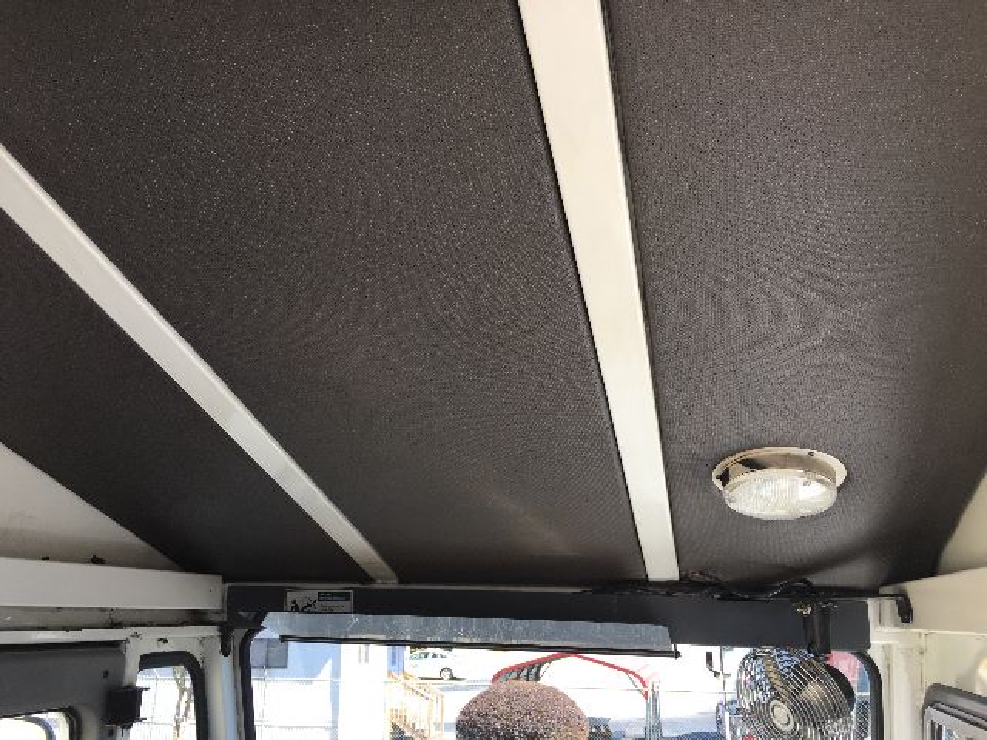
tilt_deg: +17.9
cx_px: 494
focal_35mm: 29
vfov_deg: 48.2
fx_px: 827
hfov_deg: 61.7
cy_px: 370
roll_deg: +2.0
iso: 25
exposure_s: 1/202
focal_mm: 4.15
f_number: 2.2
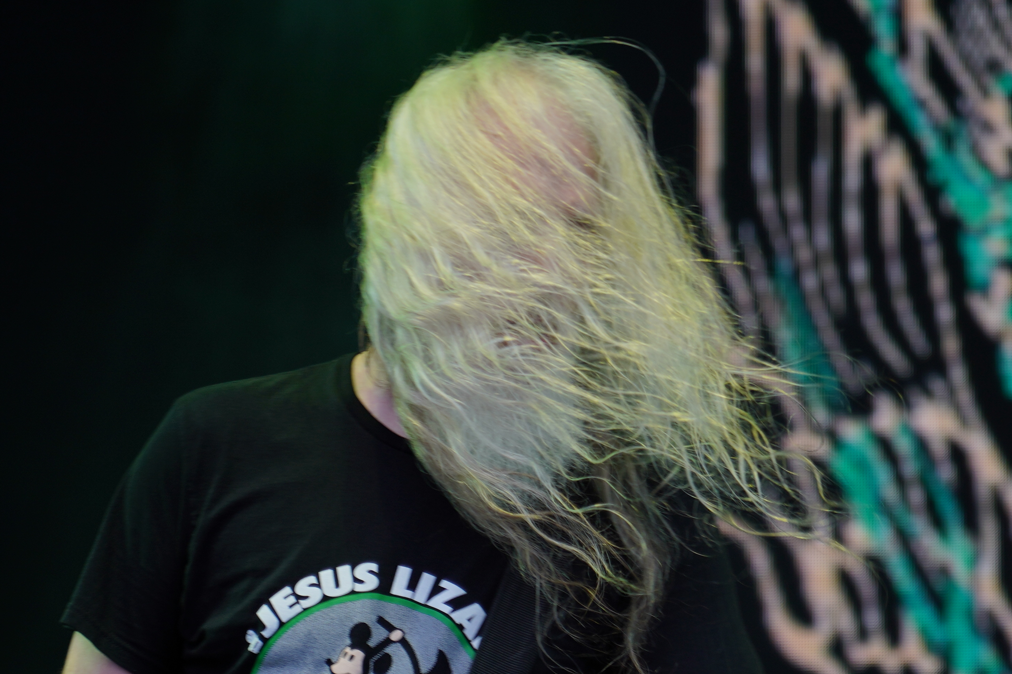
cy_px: 610
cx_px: 754
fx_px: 6156
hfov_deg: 9.4
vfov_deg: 6.3
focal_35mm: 219
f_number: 4
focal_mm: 105
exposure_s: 1/125
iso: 160
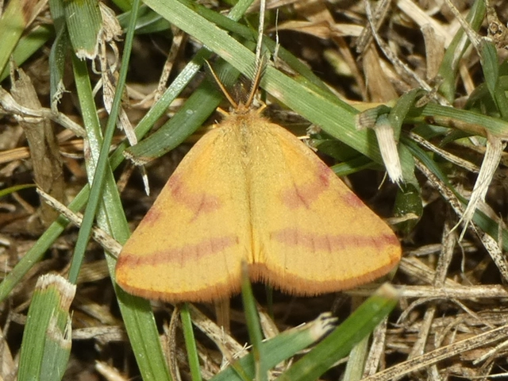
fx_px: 2348
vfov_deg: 9.3
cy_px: 190
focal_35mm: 160
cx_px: 254
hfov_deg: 12.3
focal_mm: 28.8
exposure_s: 1/50
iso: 80
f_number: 5.4
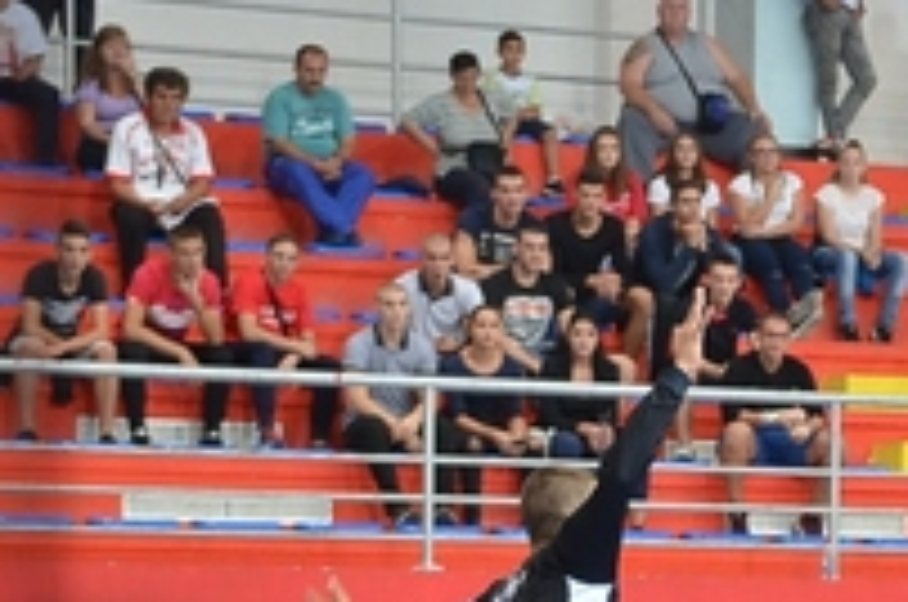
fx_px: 5237
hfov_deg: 9.6
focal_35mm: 208
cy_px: 714
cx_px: 1429
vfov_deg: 6.5
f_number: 2.5
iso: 500
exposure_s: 1/200
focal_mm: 35
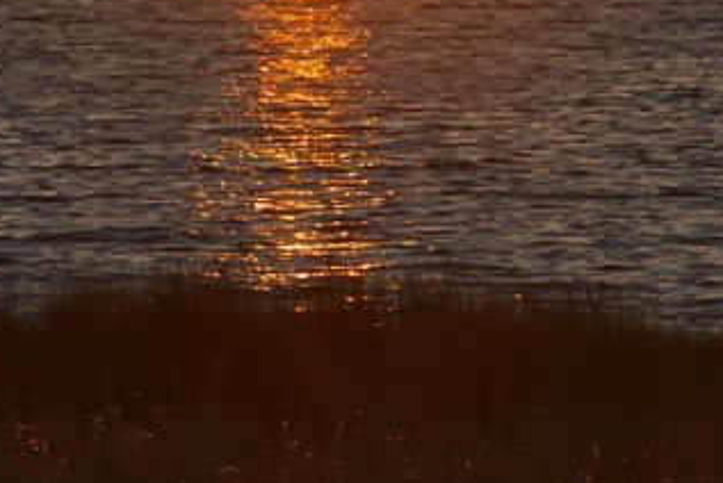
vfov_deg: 3.5
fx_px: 7980
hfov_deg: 5.2
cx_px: 340
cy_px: -123
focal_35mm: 397
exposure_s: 1/800
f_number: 10
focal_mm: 70
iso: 640
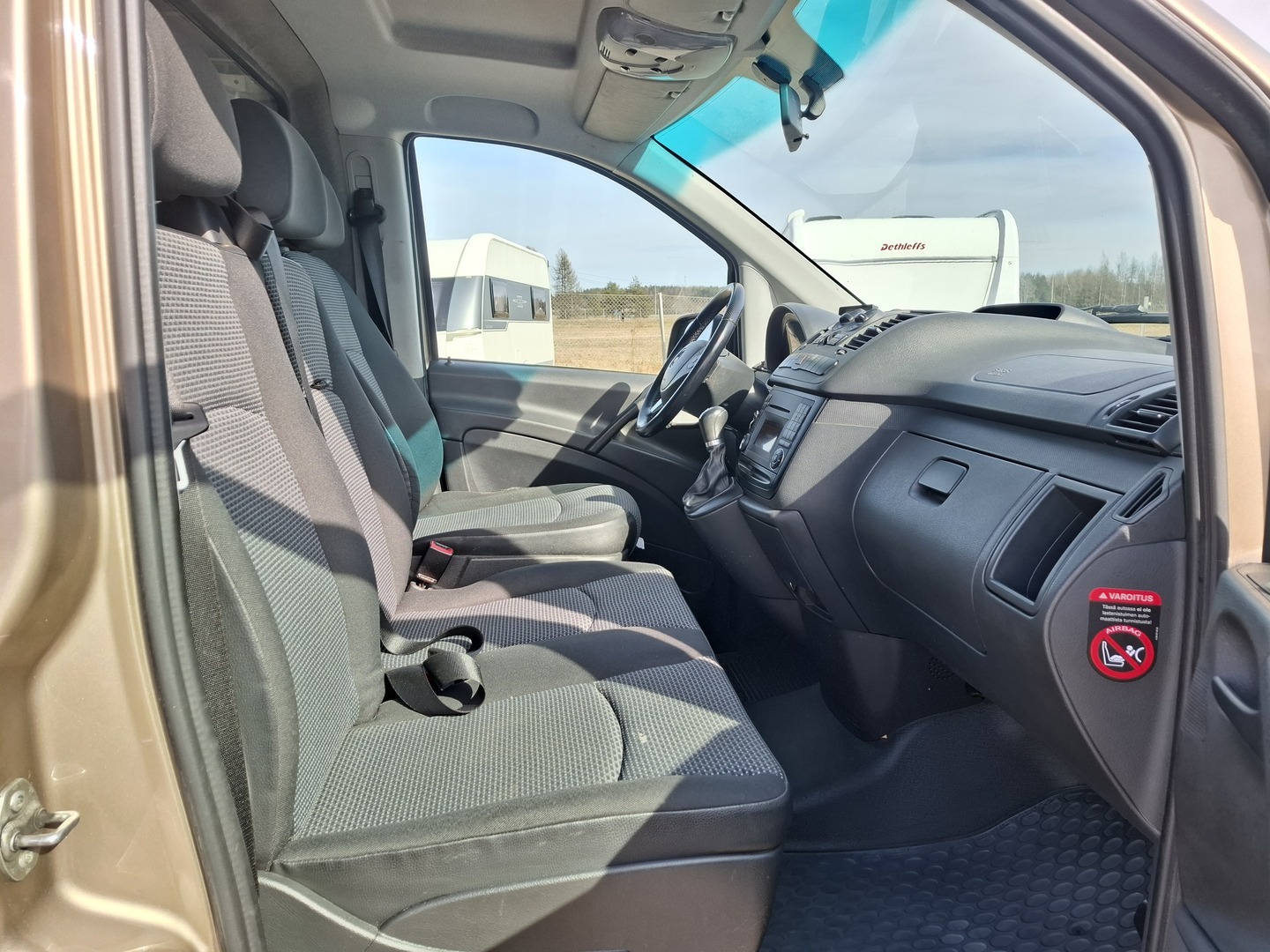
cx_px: 635
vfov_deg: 58.9
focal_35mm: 23
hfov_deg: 73.9
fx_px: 844
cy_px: 476
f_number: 1.8
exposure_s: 1/191
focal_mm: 5.54
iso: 50
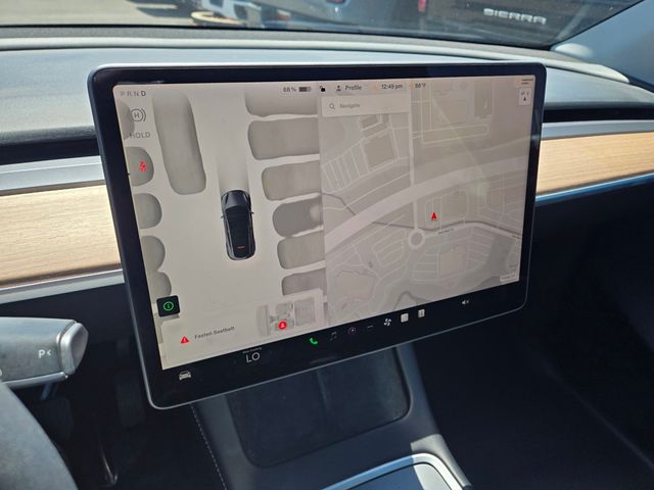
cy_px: 245
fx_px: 435
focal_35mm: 23
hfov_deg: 73.9
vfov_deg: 58.9
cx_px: 327
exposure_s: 1/563
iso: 25
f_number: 1.8
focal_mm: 5.4
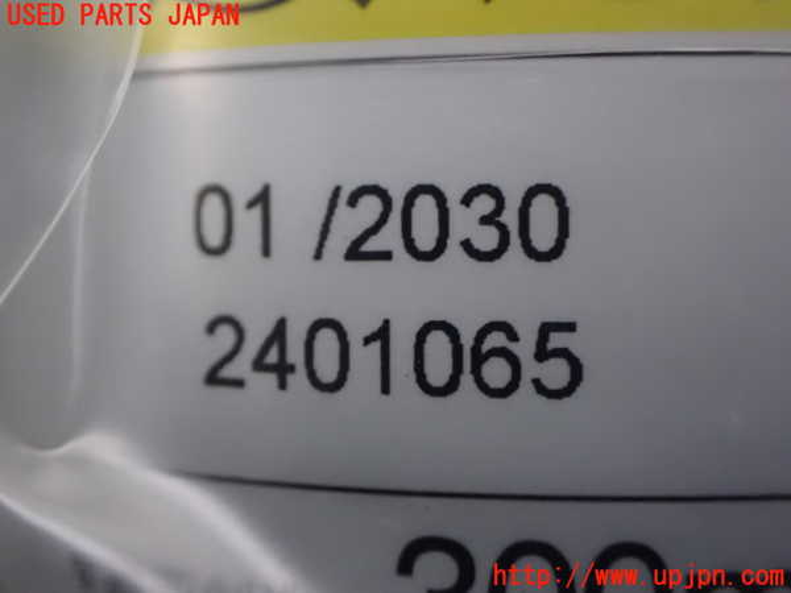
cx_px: 396
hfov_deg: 42.9
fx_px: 1005
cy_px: 296
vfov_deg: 32.9
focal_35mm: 44
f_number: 2.9
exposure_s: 1/40
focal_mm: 7.84
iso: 1600
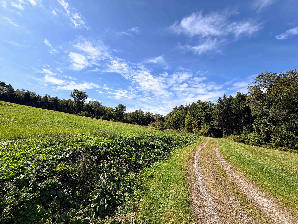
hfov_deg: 102.1
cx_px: 149
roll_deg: -3.6
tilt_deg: +11.0
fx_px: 121
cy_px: 112
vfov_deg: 85.7
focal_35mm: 14
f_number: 2.2
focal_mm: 2.22
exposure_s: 1/876
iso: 20
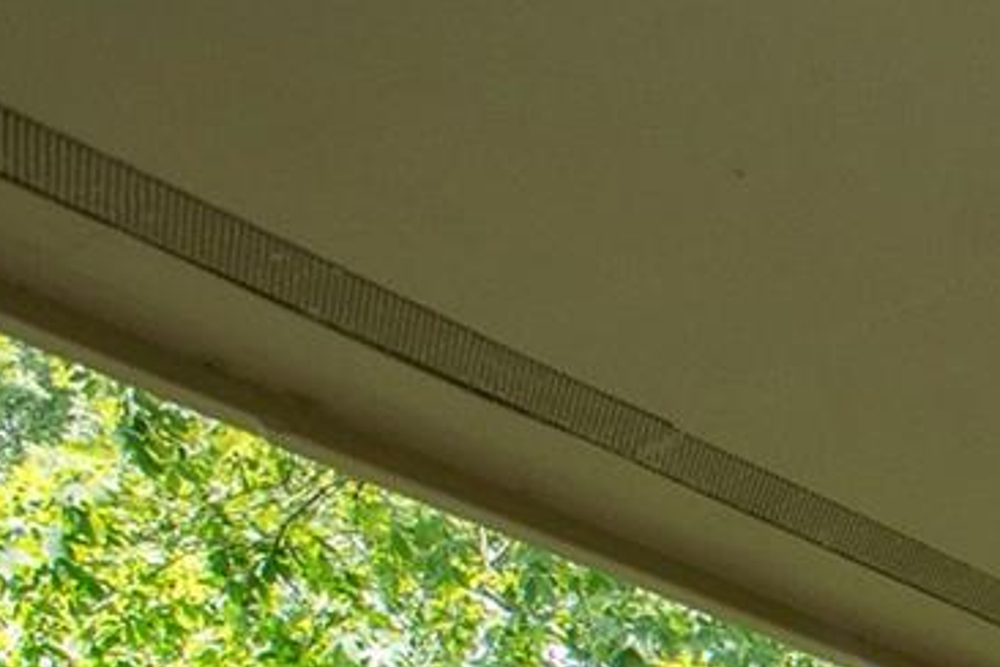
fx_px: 2639
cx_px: 2497
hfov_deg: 13.9
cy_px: 1594
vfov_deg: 11.8
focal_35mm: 95
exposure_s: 1/125
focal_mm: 17
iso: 320
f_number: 7.1
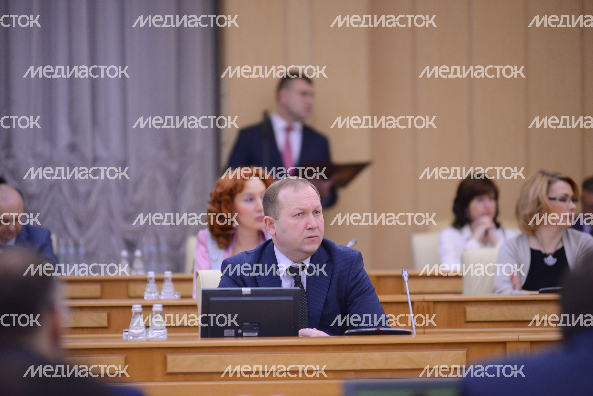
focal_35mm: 200
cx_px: 296
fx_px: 3295
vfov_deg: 6.9
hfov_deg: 10.3
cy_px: 198
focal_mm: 200
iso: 2000
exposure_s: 1/500
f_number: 3.2
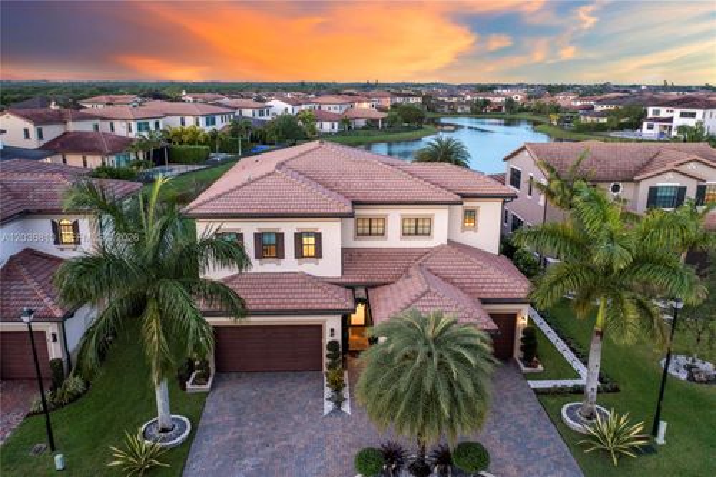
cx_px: 358
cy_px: 238
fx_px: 557
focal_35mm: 28
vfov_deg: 46.4
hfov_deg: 65.5
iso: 400
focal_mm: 10.26
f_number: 2.8
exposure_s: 1/13
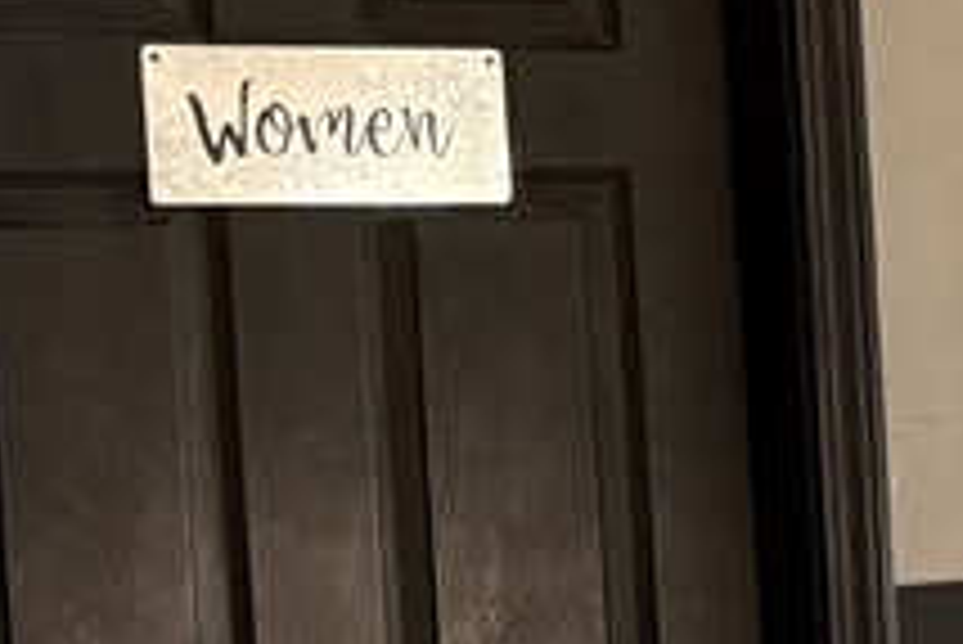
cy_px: 676
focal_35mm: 168
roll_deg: +1.3
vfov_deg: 8.1
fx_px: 4497
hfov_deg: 10.4
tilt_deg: -5.9
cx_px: 2403
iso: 800
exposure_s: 1/40
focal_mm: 6.76
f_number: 1.78
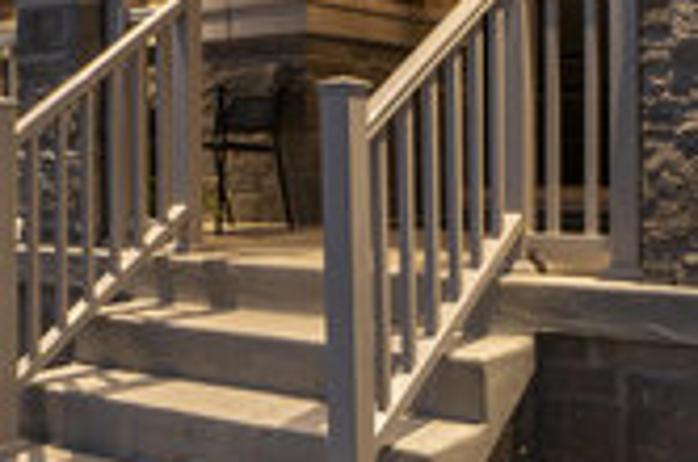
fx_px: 1122
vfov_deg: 23.2
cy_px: 166
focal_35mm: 58
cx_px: 273
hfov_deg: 34.4
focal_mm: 10
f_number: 13
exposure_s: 1
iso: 50
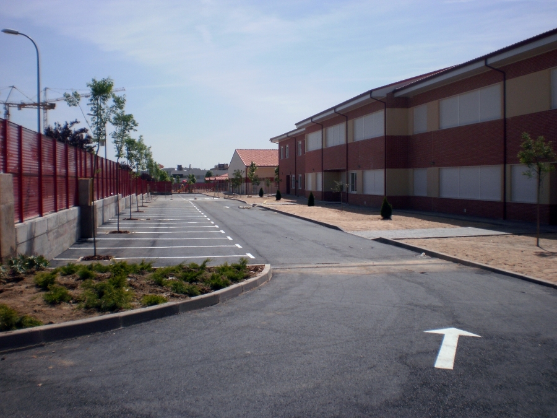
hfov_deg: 51.4
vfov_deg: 39.7
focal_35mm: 36
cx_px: 278
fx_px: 579
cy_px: 209
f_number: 4.6
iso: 100
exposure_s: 1/1600
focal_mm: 6.3
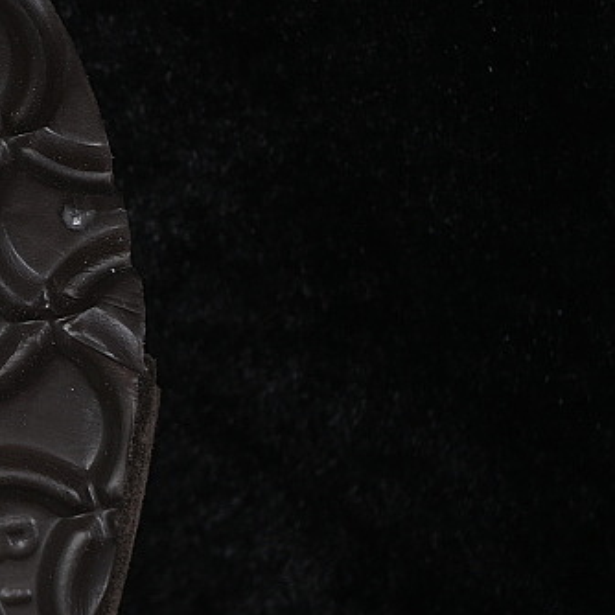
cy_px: 324
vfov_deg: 8.5
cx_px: -333
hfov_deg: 8.3
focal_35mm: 206
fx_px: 4141
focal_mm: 50
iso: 160
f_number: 6.3
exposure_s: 1/60
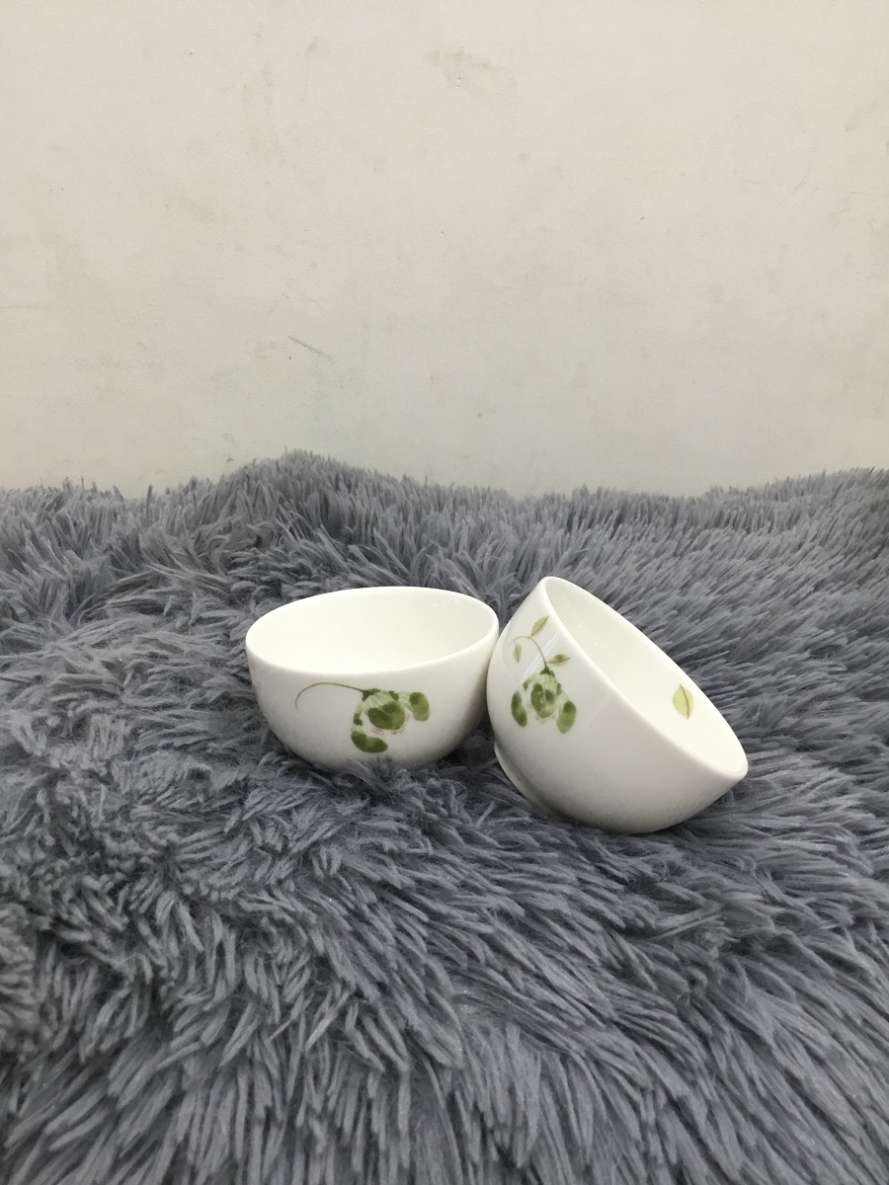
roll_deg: +0.4
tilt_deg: -19.6
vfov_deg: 58.4
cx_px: 444
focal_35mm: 31
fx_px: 1062
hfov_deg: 45.4
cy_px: 592
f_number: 2.4
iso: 100
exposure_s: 1/33
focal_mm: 3.3
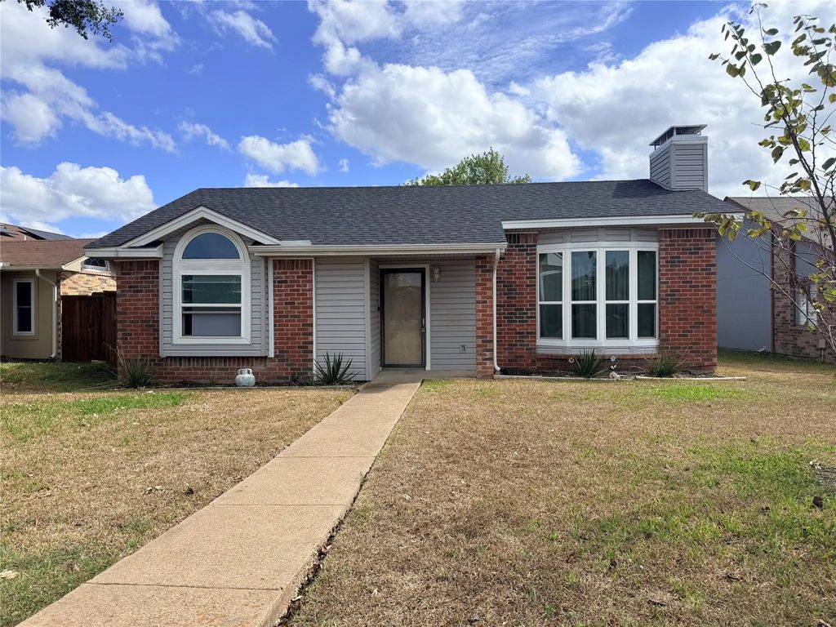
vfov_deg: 56.8
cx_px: 418
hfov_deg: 71.6
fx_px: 580
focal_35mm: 24
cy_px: 314
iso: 80
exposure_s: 1/5714
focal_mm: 6.76
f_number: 1.78
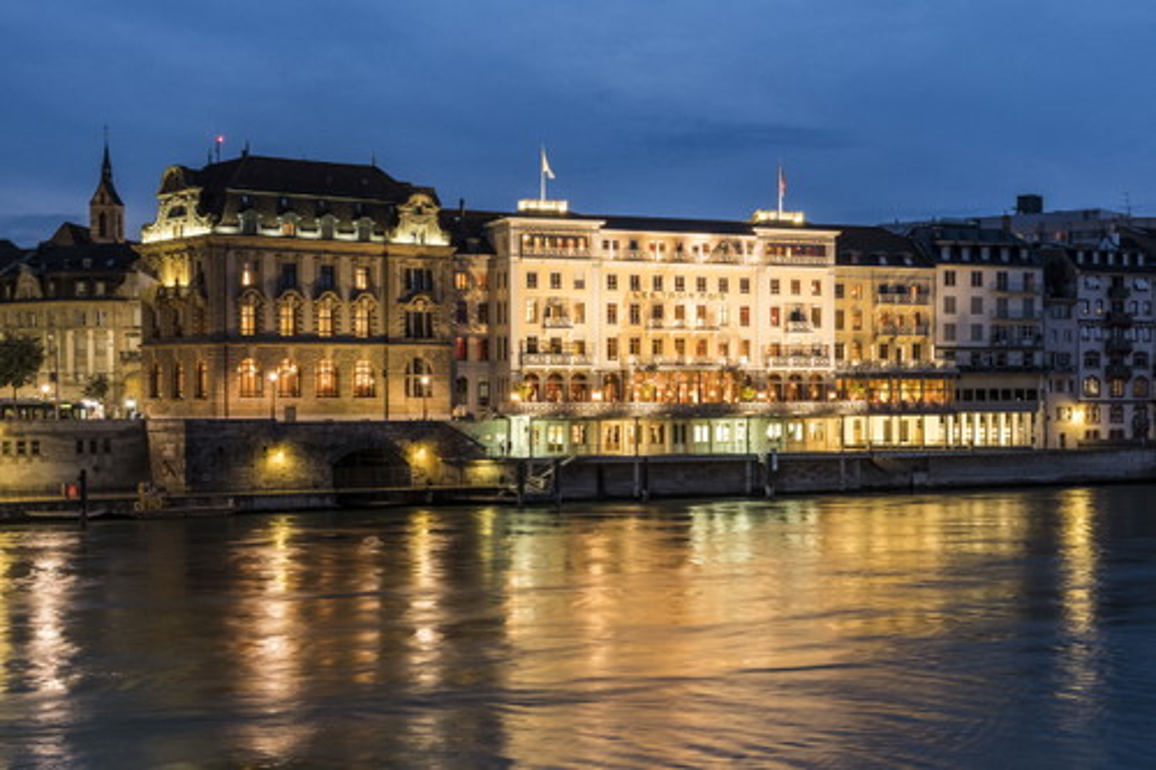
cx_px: 578
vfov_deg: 28.6
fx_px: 1509
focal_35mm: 47
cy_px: 385
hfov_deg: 41.9
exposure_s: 2.1
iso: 400
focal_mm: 31.5
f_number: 8
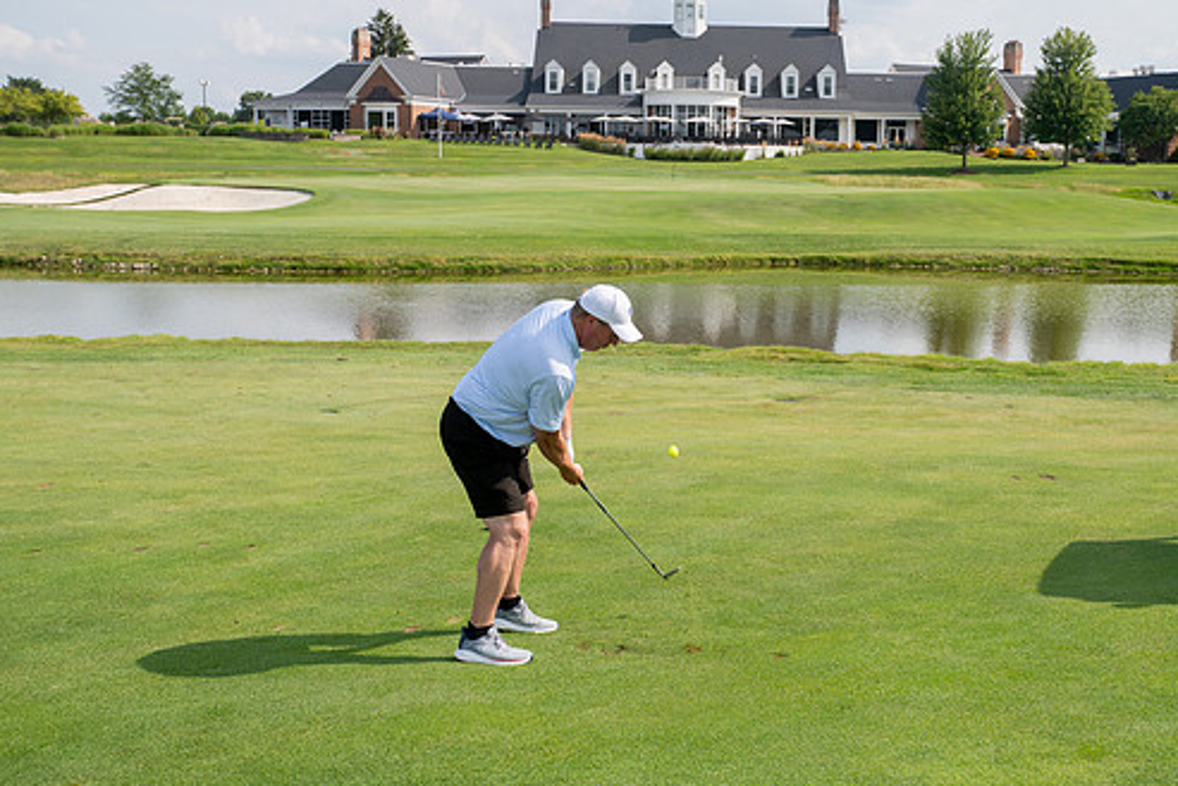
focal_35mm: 46
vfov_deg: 29.3
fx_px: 1506
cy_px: 364
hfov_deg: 42.6
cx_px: 676
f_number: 6.3
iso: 250
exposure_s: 1/1000
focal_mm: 39
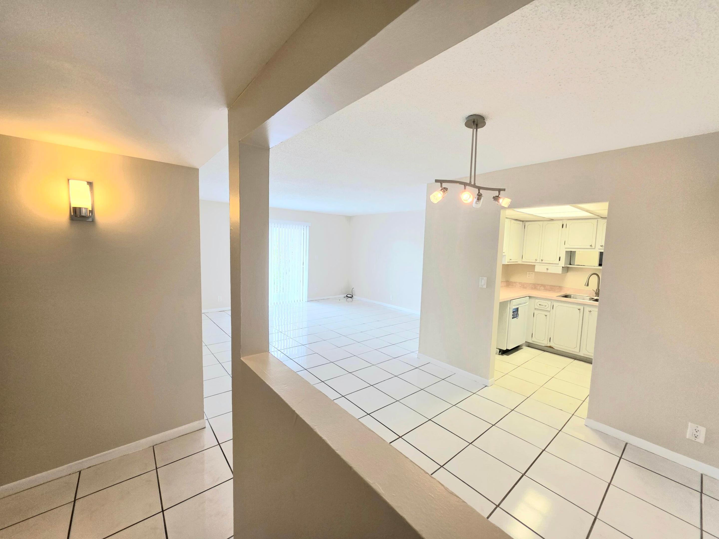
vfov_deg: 89.9
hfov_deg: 106.2
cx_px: 360
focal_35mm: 13
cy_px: 270
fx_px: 270
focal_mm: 2.2
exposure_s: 1/120
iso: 50
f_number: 1.9
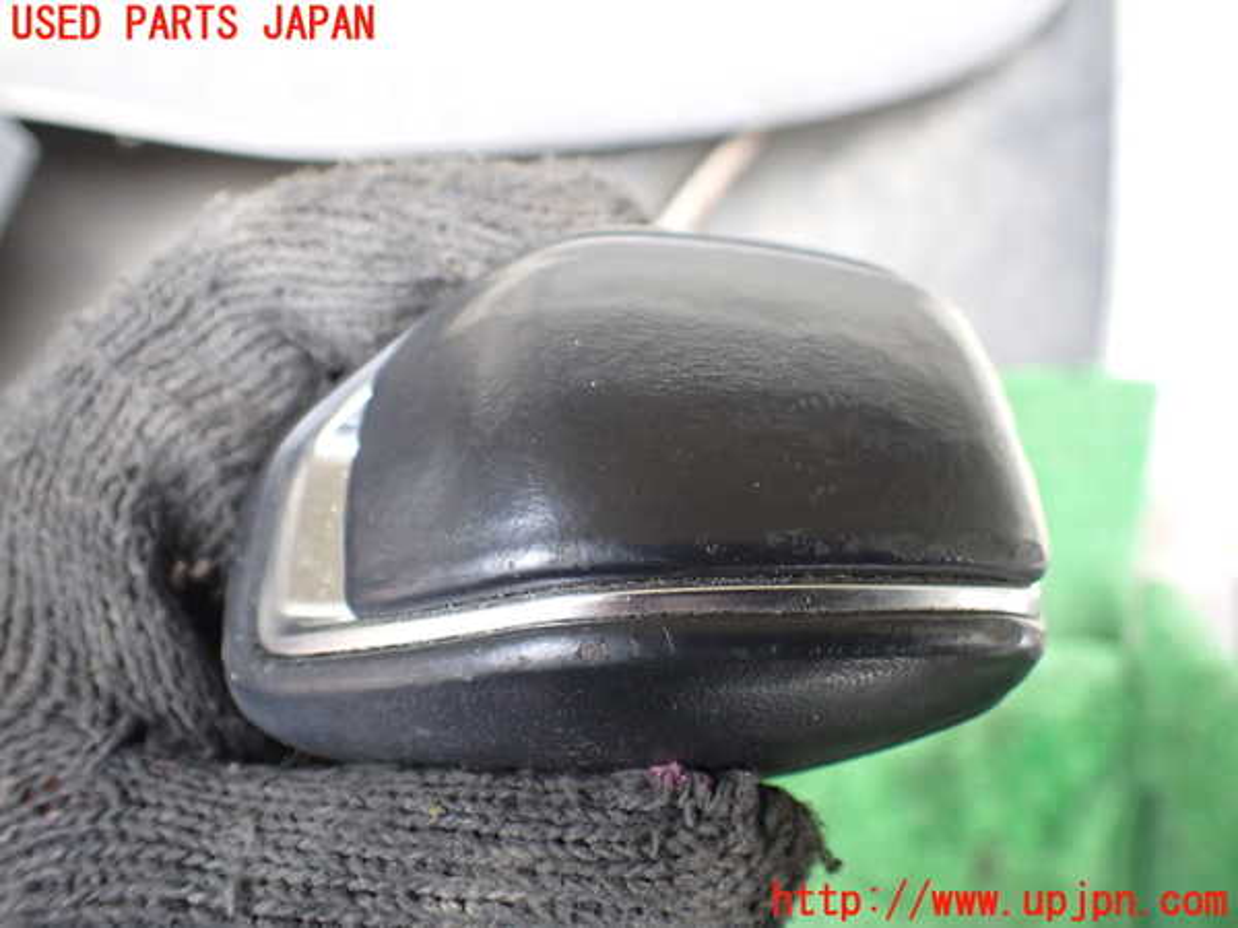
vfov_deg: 46.8
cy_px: 464
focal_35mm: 30
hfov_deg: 60.0
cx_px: 619
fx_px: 1073
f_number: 2.3
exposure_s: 1/125
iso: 320
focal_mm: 5.4
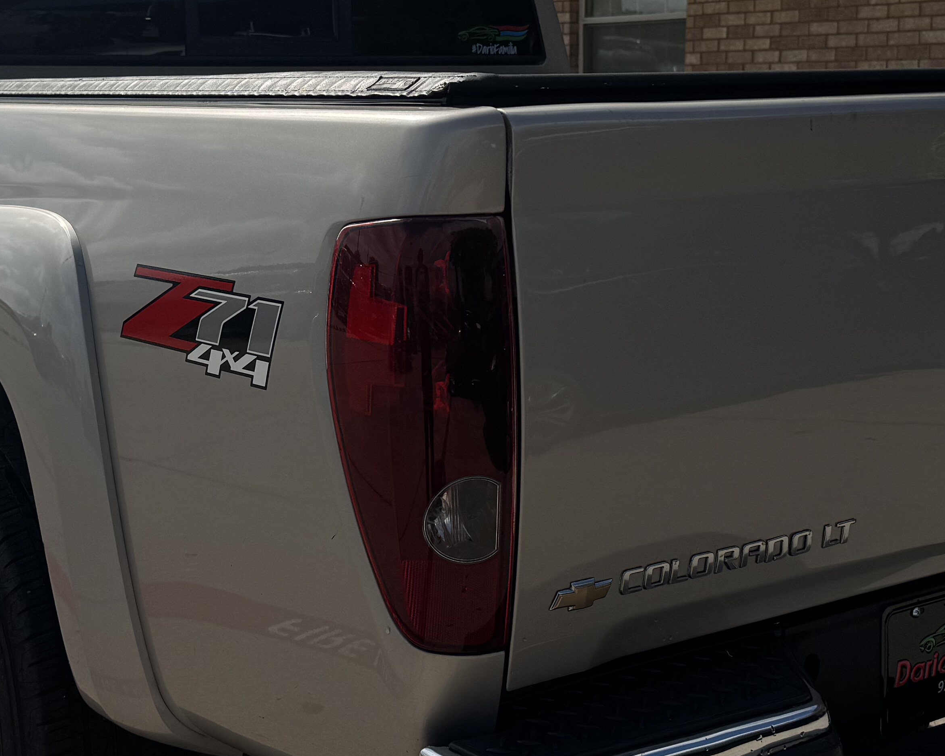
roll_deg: +0.8
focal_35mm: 57
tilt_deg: -10.2
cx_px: 393
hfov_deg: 33.0
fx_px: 1594
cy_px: 345
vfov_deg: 26.7
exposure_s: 1/12346
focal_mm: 6.76
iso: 64
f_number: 1.78
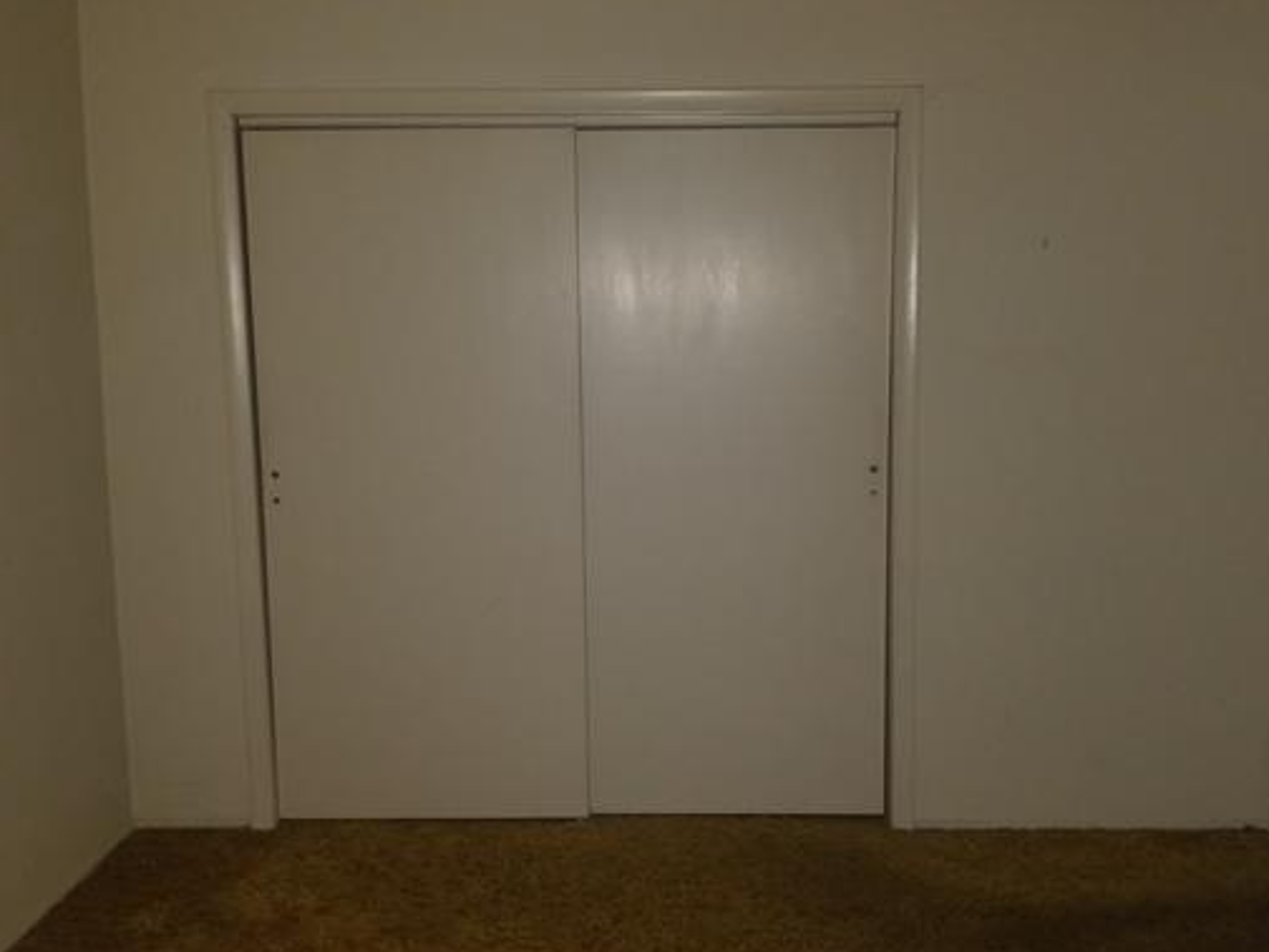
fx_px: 1210
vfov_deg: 42.9
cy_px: 456
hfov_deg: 55.3
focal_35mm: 33
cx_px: 662
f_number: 1.7
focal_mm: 4.25
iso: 125
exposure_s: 1/12
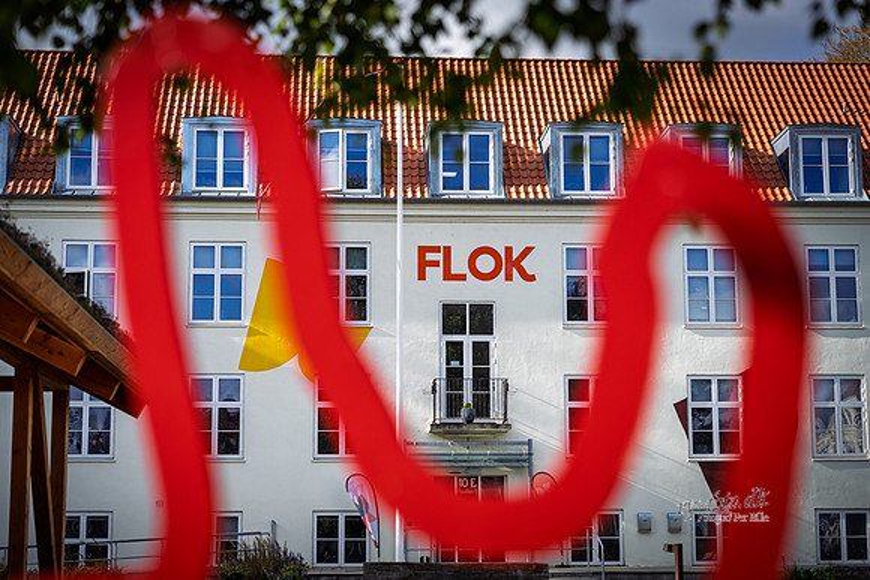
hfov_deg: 29.4
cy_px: 290
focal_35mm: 69
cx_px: 435
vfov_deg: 19.9
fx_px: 1658
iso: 64
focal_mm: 67
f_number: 2.8
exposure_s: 1/1000
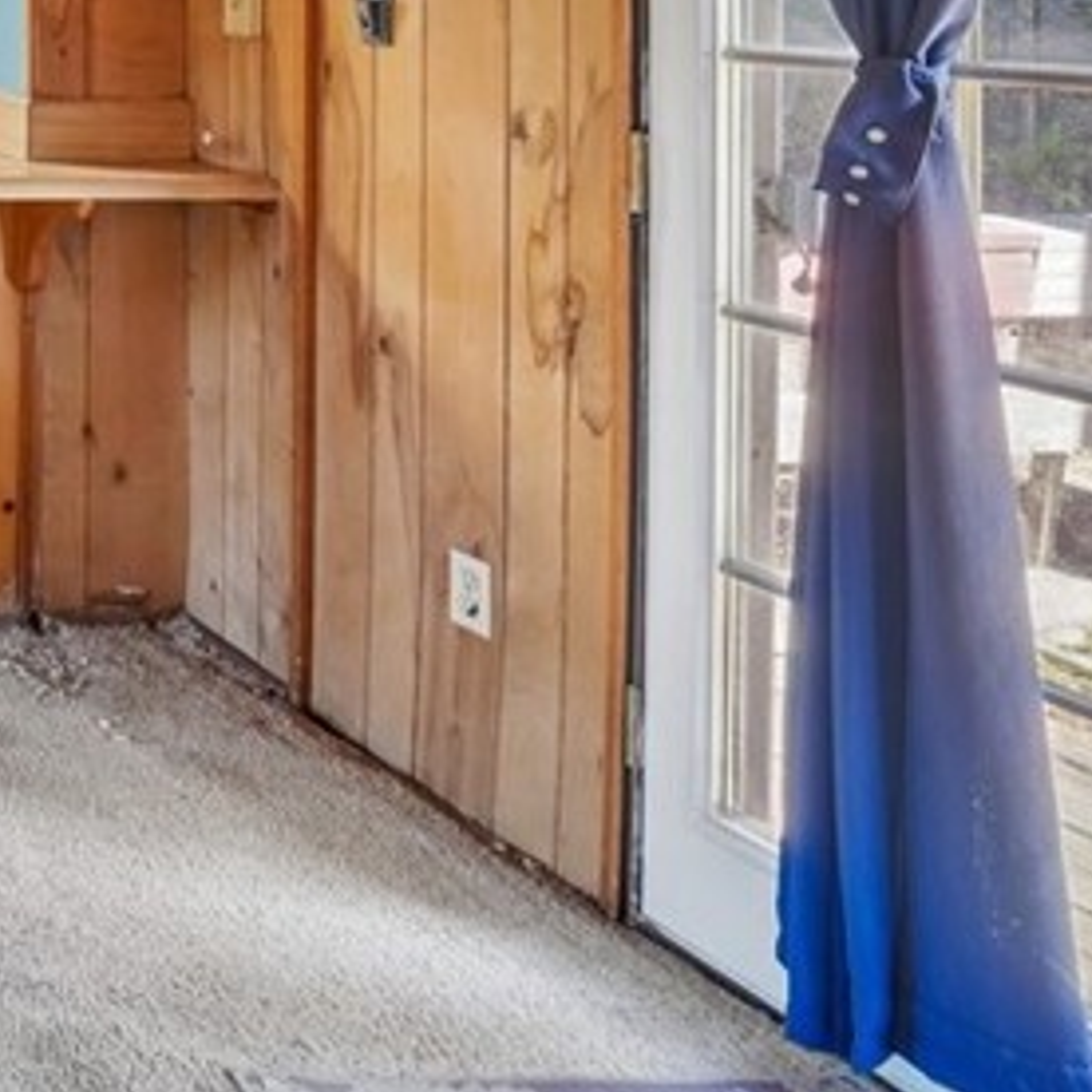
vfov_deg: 35.5
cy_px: -87
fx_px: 1463
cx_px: -712
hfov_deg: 25.0
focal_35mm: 41
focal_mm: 13
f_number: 8
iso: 400
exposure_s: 1/4
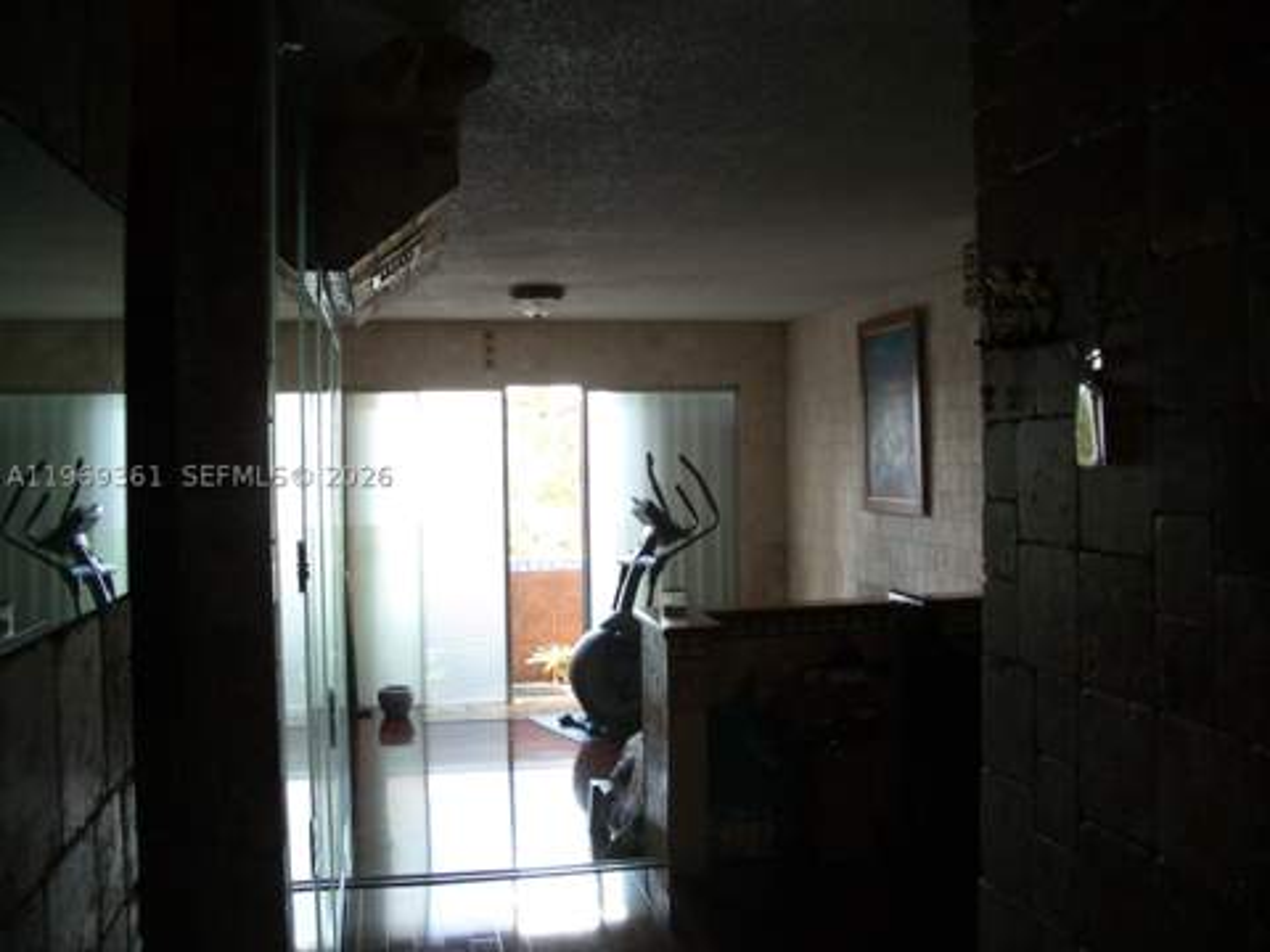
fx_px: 1284
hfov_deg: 52.6
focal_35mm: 35
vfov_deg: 40.7
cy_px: 476
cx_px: 635
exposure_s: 1/80
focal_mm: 5.8
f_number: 2.6
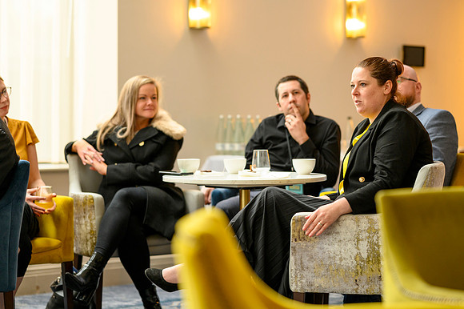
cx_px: 270
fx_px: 1291
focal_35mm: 100
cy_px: 127
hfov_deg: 20.4
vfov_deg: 13.6
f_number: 2.2
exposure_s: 1/200
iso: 640
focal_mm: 85
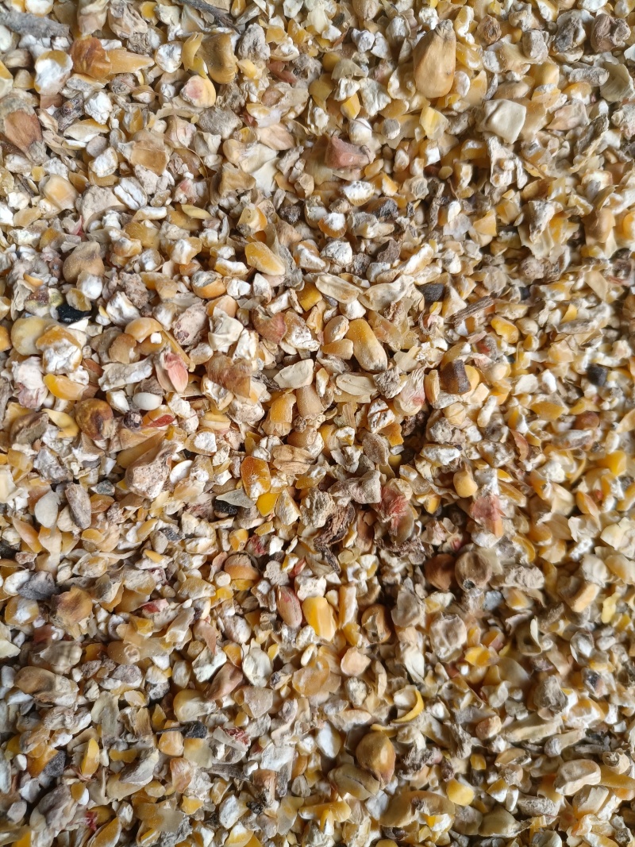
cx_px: 318
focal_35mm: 26
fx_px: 636
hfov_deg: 53.1
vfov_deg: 67.3
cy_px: 424
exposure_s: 1/264
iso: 100
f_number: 1.8
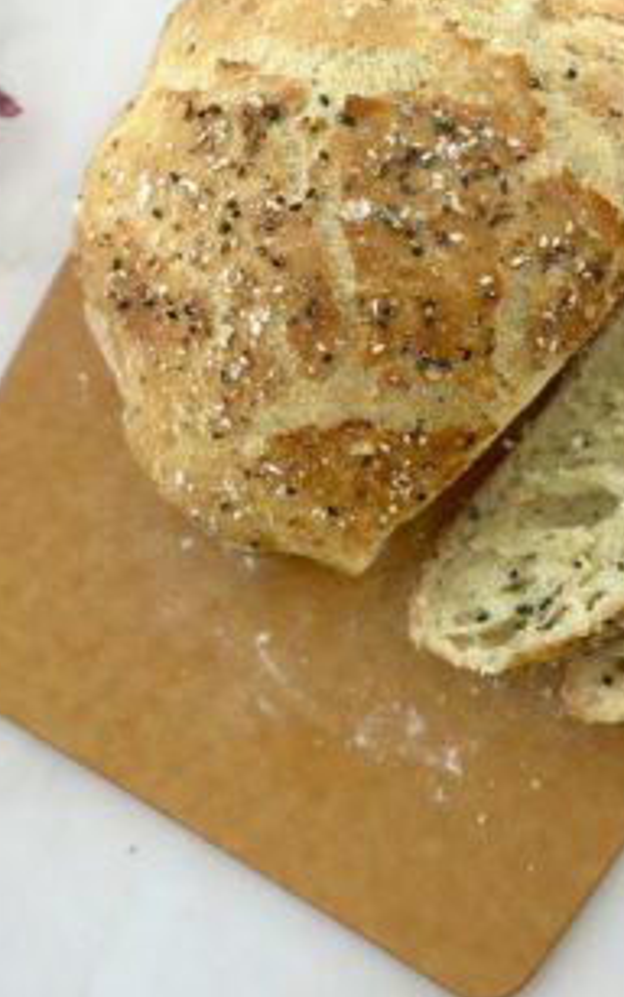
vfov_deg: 24.9
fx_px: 2257
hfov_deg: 15.7
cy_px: 383
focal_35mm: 83
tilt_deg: -82.9
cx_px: 297
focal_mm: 6.86
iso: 80
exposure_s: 1/153
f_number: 1.78
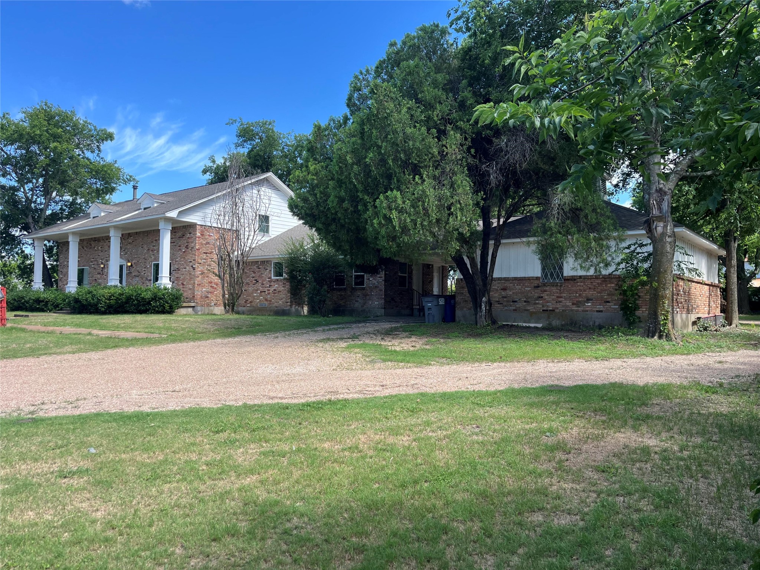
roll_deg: +1.1
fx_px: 571
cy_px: 285
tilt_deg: +4.7
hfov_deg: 67.3
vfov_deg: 53.1
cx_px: 380
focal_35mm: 26
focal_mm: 5.1
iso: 50
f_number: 1.6
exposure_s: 1/1000
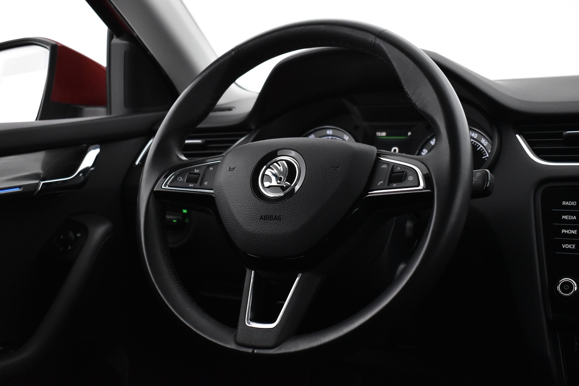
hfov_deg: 41.1
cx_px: 290
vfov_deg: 28.1
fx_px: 772
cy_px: 193
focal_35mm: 48
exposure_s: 1/50
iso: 3200
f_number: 4.5
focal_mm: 32
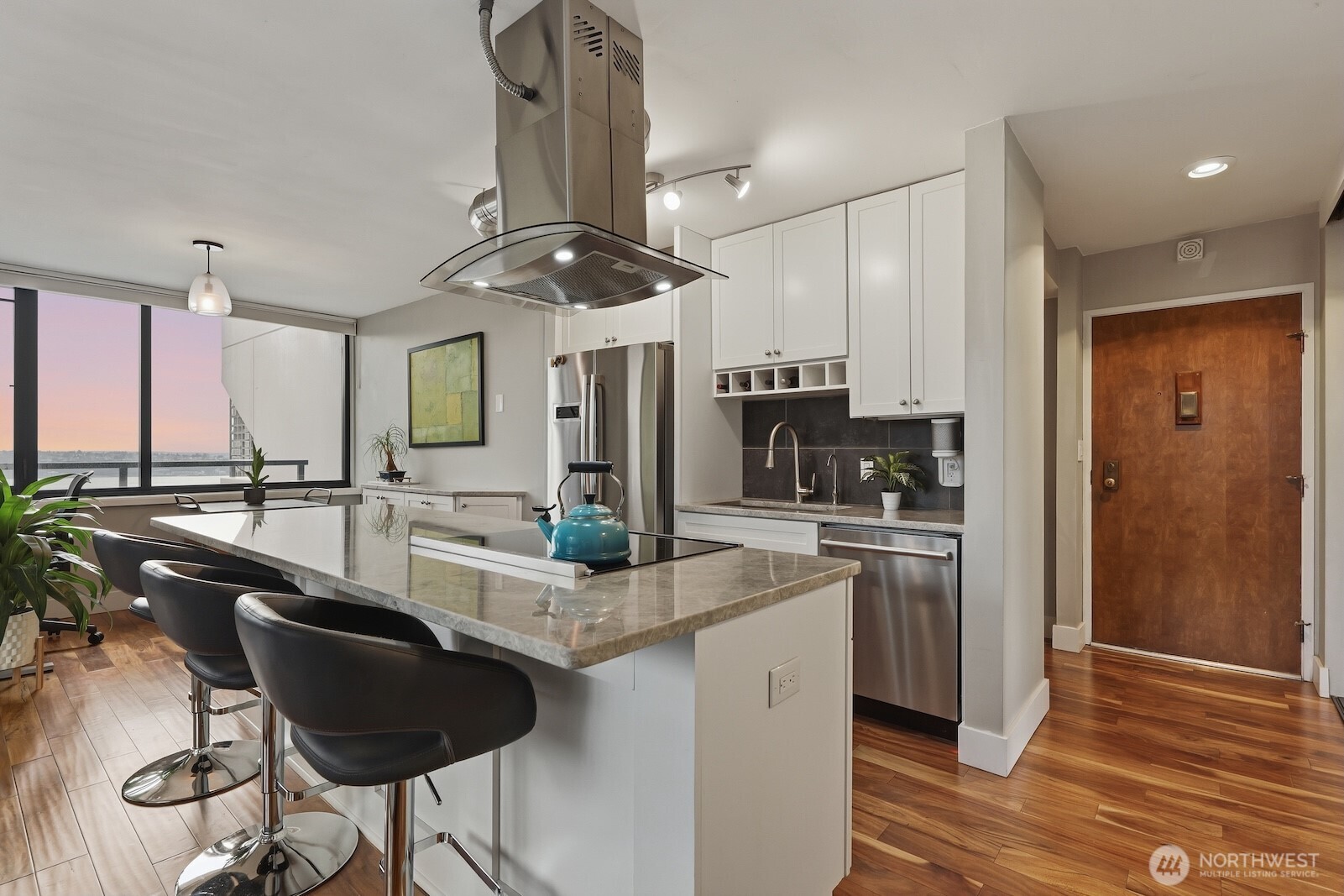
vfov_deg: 73.7
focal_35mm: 16
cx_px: 672
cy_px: 448
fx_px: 597
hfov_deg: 96.7
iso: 1250
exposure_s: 1/250
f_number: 7.1
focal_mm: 16
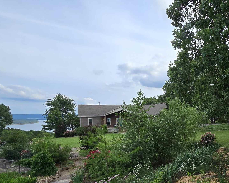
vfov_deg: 52.6
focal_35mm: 27
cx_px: 178
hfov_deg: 59.8
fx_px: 183
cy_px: 114
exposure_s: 1/883
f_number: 2.2
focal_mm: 2.2
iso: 50
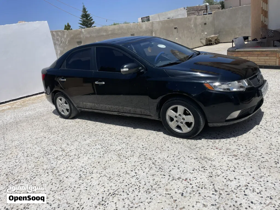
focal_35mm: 26
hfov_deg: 67.3
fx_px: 210
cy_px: 105
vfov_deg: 53.1
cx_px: 140
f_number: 1.6
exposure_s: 1/8403
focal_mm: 4.2
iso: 32
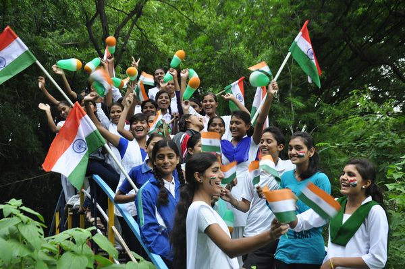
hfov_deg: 38.9
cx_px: 202
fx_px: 573
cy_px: 134
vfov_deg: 26.4
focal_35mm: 51
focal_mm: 34
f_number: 8
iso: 800
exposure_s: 1/100
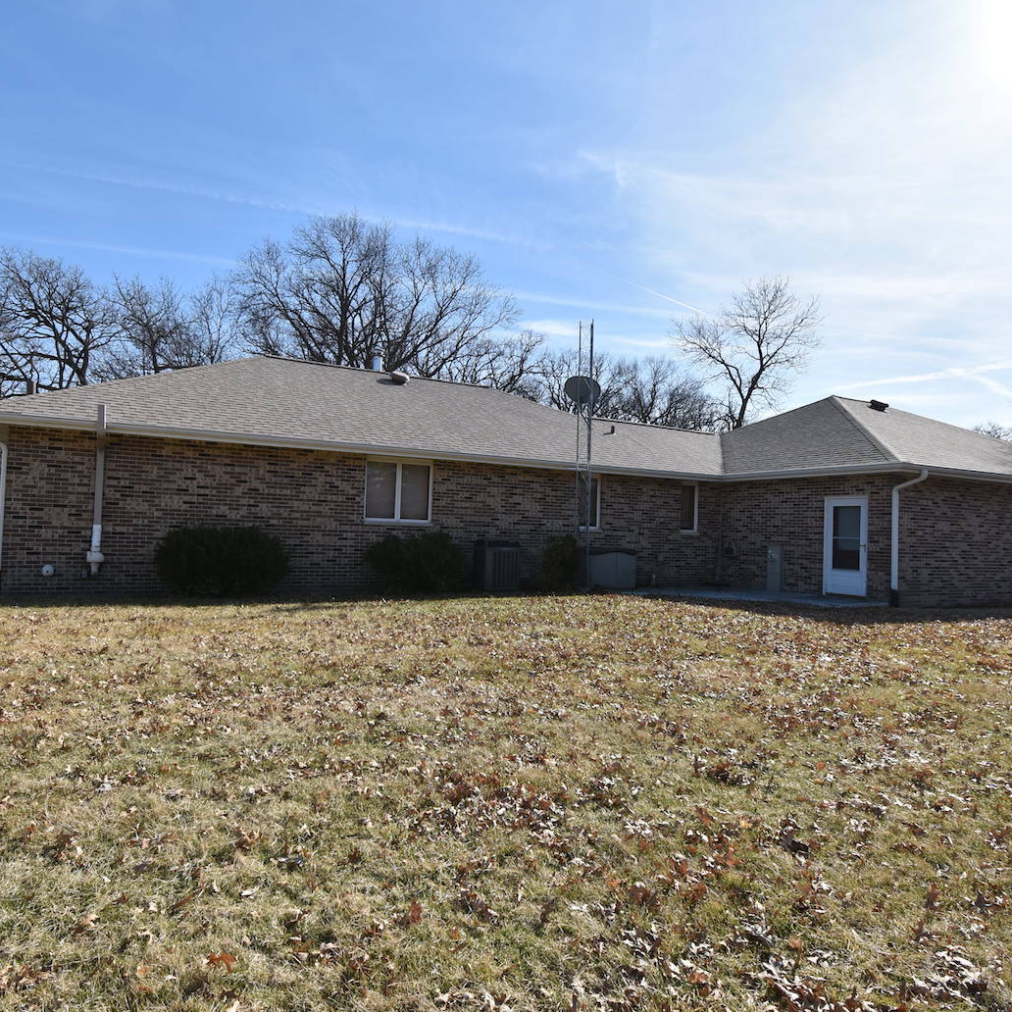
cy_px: 507
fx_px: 662
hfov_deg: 74.7
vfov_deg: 74.8
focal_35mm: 20
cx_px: 473
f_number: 8
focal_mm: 10
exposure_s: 1/640
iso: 200
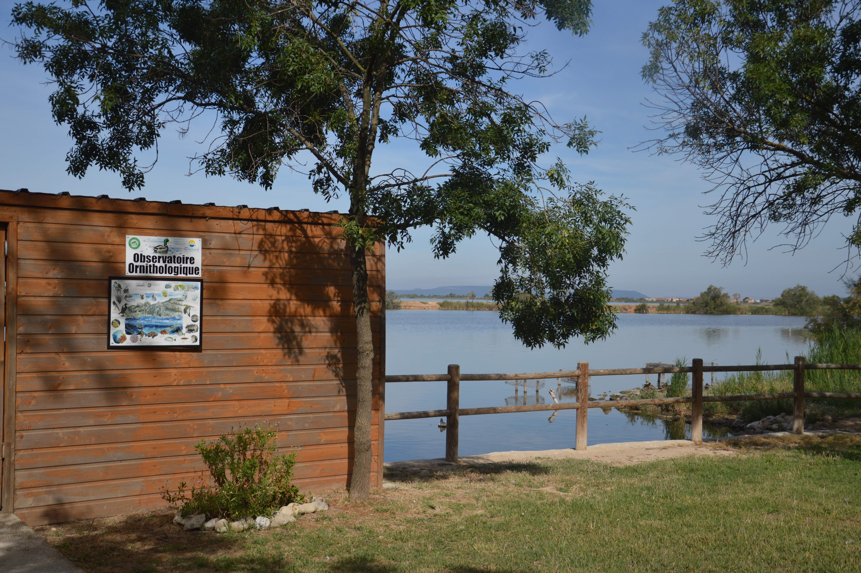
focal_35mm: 48
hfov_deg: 41.1
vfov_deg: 28.0
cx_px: 430
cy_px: 286
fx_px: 1147
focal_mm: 32
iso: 200
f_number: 5
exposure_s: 1/2500
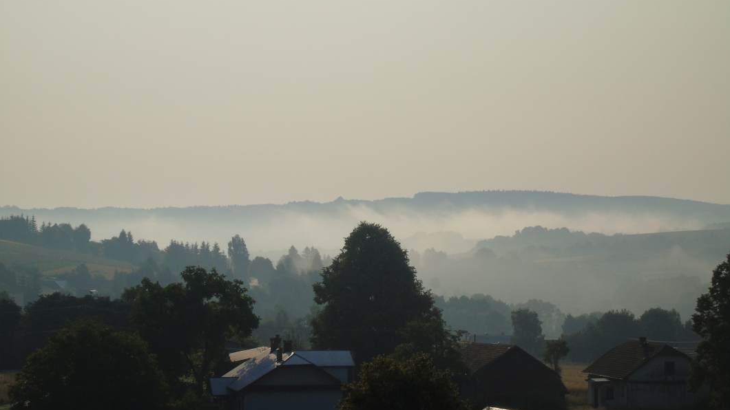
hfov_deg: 15.8
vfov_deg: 8.9
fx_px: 2632
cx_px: 366
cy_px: 215
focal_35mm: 136
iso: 80
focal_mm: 22
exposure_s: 1/1000
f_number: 6.7
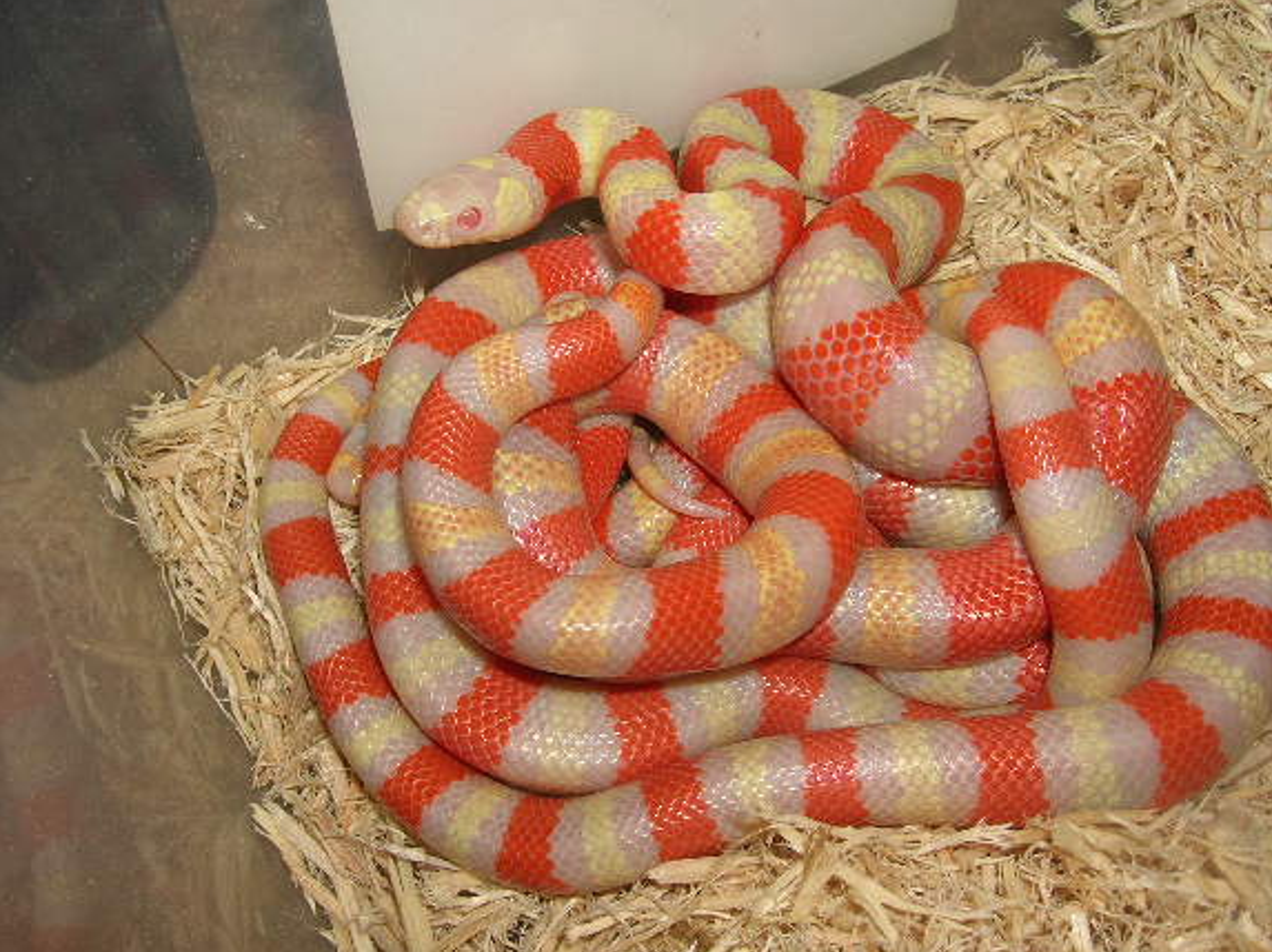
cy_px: 479
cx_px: 670
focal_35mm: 38
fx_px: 1395
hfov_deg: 49.0
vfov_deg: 37.7
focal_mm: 5.7
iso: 50
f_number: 4.9
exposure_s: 1/60.1
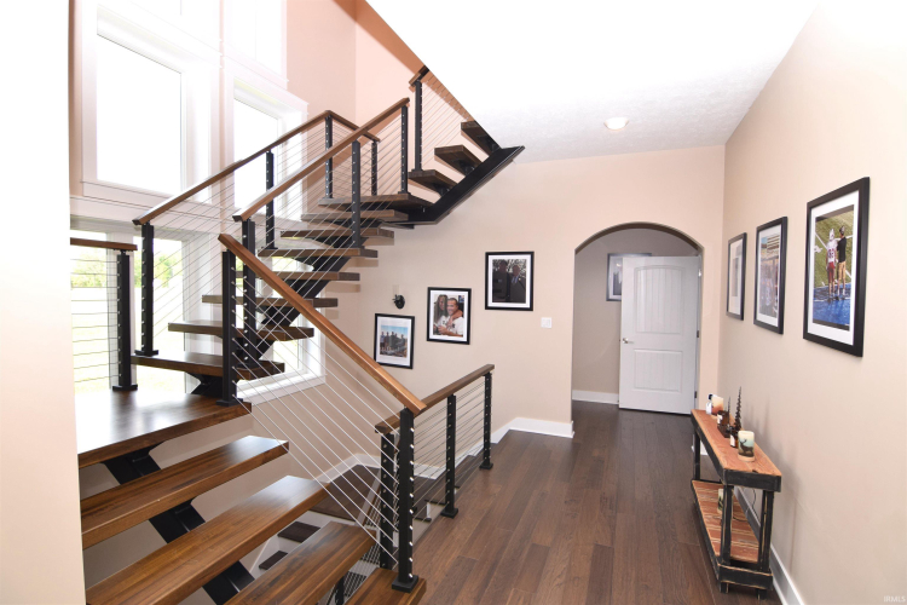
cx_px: 454
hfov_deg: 95.0
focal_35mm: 16
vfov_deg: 72.1
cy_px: 302
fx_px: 416
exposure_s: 1/125
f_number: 5.6
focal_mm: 11
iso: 400
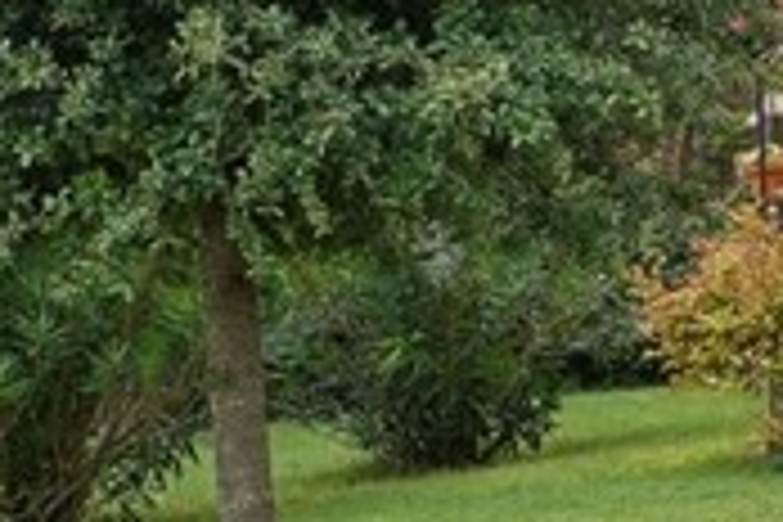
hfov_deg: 8.0
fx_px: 4763
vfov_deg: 6.1
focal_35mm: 219
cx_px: 2398
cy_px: -502
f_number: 8
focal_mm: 35
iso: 100
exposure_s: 1/320
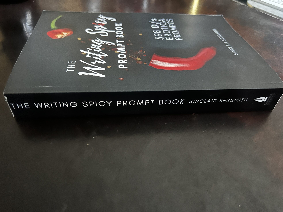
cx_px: 142
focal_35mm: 26
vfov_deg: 53.1
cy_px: 106
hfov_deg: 67.3
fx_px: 213
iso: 640
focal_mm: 5.7
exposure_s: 1/15
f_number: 1.5
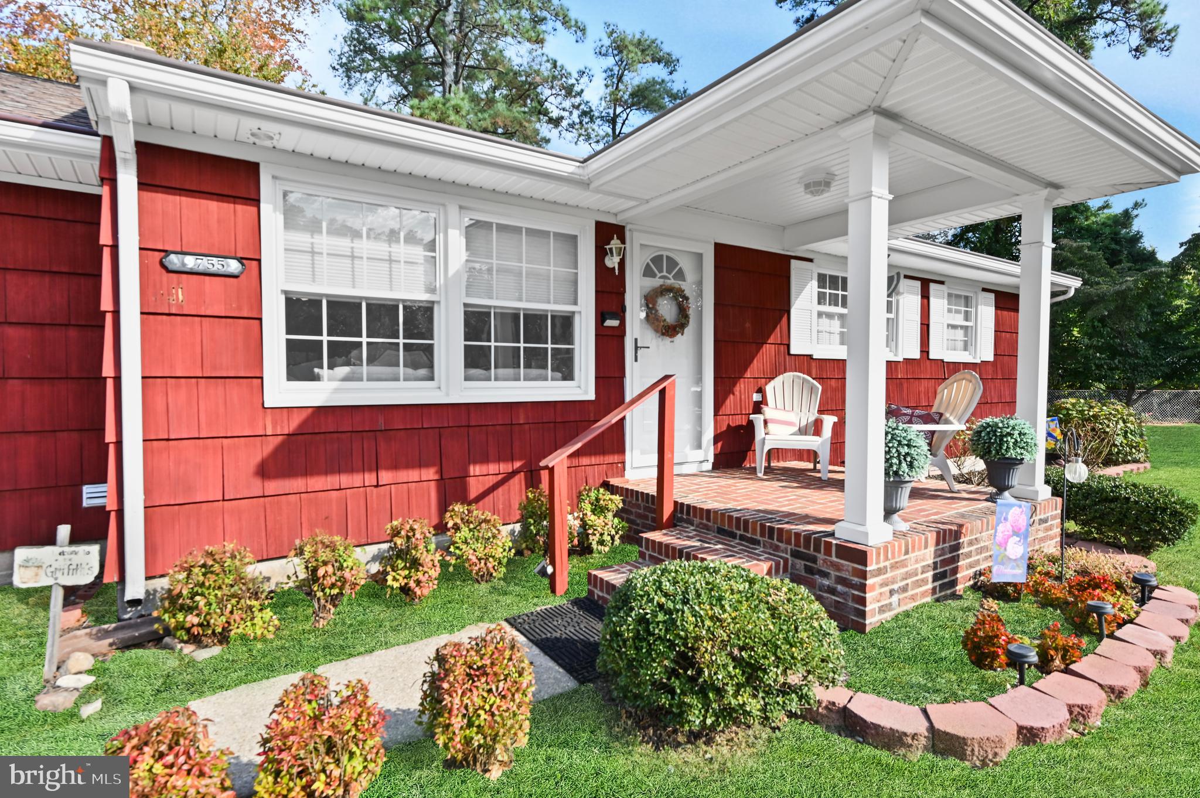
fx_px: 583
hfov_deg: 91.7
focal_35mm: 18
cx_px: 600
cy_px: 399
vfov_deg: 68.8
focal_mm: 17.5
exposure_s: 1/3200
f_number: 8
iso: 250
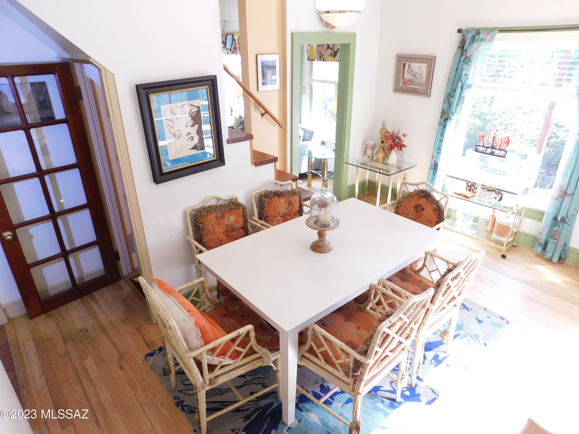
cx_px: 290
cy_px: 217
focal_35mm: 23
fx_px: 385
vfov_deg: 58.9
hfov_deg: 73.9
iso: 125
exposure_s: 1/30
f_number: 3
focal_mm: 4
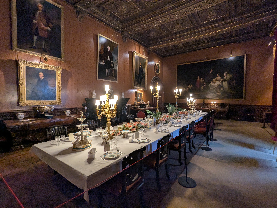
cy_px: 104
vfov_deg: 78.1
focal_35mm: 16
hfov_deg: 94.5
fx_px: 128
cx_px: 138
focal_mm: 2.35
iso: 185
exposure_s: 1/25
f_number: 2.2
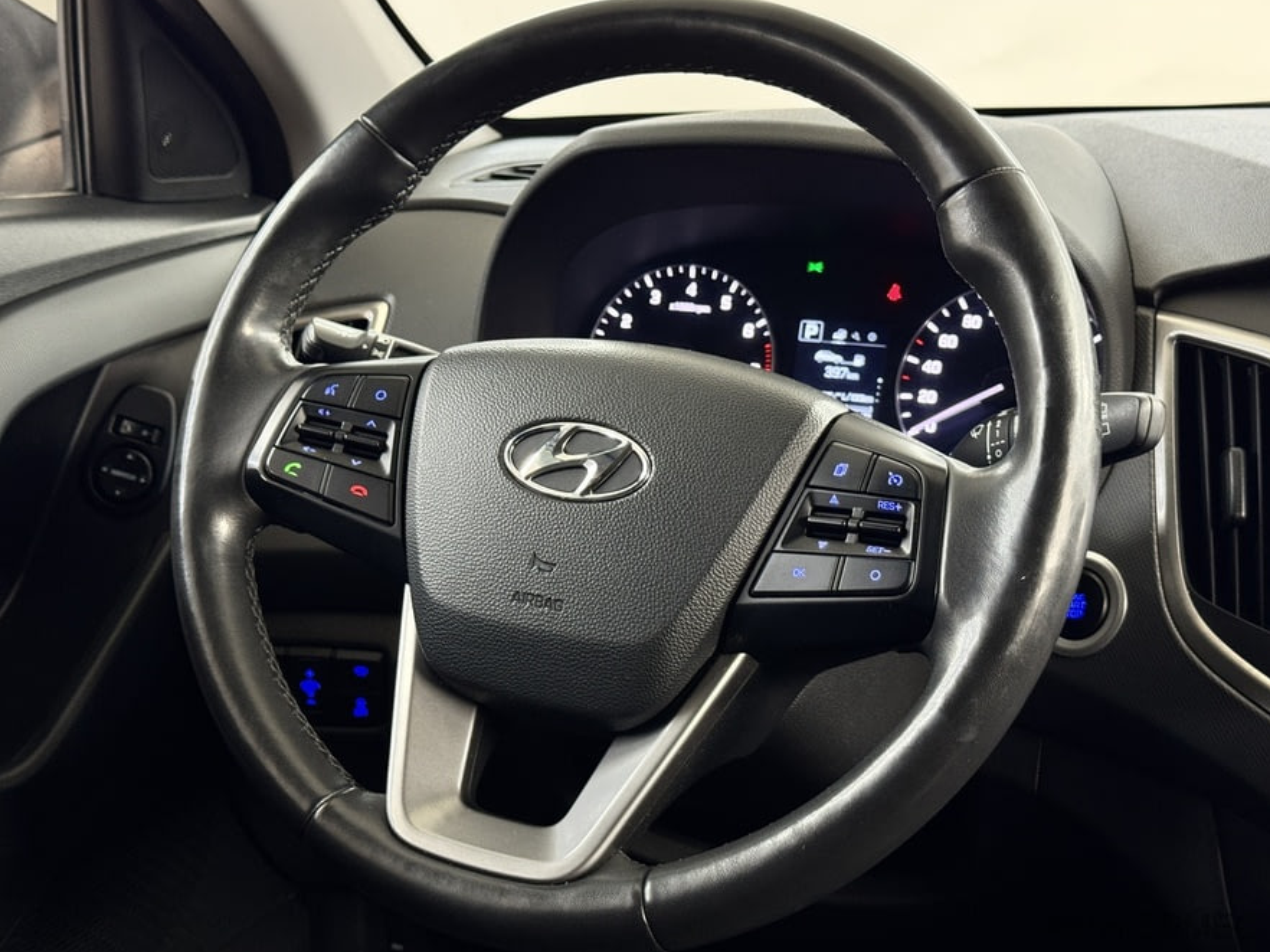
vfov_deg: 29.7
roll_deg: +1.6
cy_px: 469
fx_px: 1797
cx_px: 625
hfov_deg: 38.9
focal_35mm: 49
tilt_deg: -15.4
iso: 250
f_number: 1.78
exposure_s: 1/33
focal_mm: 6.76
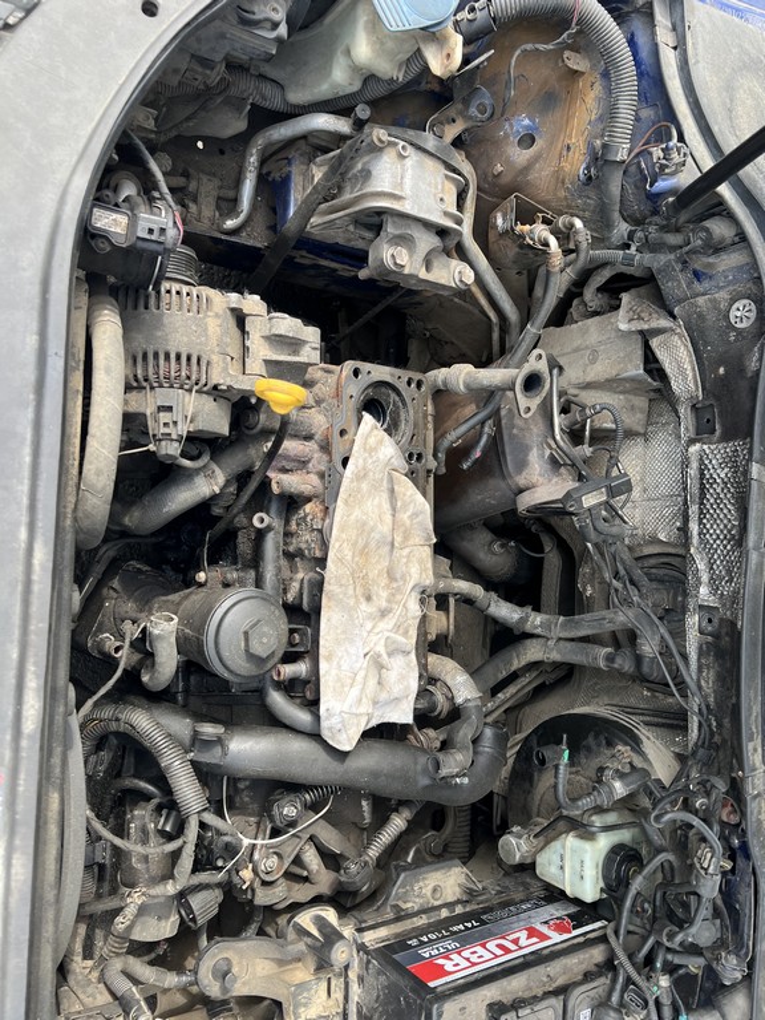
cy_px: 510
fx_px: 766
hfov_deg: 53.1
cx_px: 382
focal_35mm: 26
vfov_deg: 67.3
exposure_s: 1/346
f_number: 1.5
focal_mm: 5.7
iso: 50
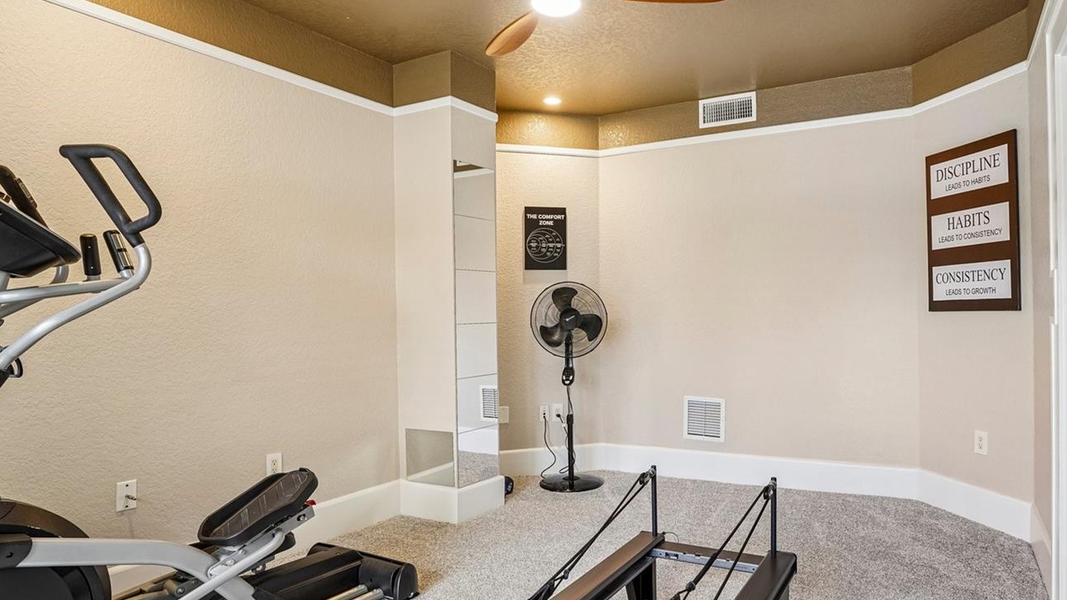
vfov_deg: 51.4
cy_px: 314
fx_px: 622
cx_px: 627
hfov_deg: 80.5
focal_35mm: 22
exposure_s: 1/5
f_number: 8
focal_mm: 17
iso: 160
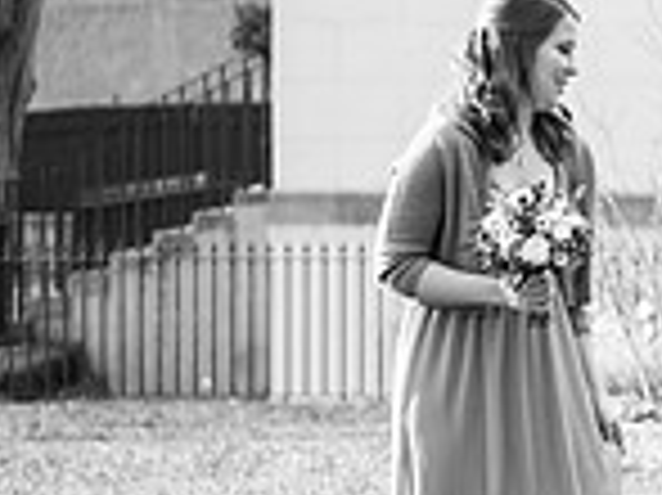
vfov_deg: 4.2
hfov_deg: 5.5
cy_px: 400
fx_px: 6764
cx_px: 1265
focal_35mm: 354
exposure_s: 1/200
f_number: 2.8
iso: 100
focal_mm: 50
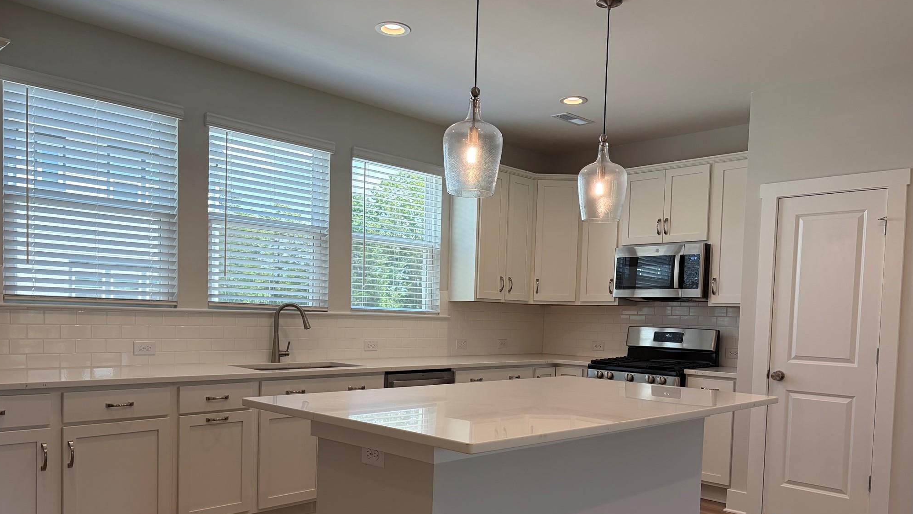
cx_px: 455
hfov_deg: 66.1
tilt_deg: -1.1
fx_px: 702
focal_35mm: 29
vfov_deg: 39.7
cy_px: 345
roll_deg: -1.7
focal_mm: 5.96
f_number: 1.6
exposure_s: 1/193
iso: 50
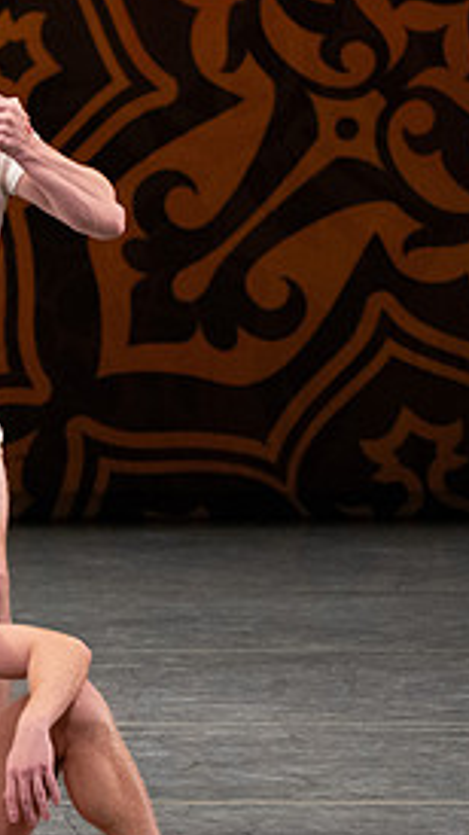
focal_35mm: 887
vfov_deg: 2.4
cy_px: 468
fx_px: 19622
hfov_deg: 1.4
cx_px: -146
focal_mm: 400
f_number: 10
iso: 6400
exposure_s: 1/400
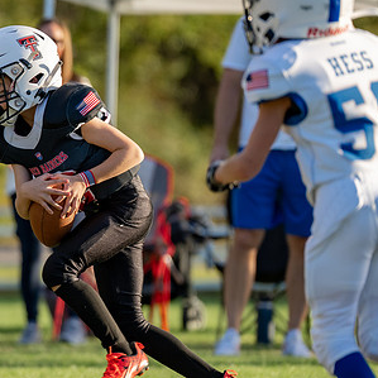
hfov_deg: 3.0
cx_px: -11
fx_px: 7314
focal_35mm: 592
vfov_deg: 3.0
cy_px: 207
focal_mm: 200
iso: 100
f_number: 2.8
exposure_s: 1/1000
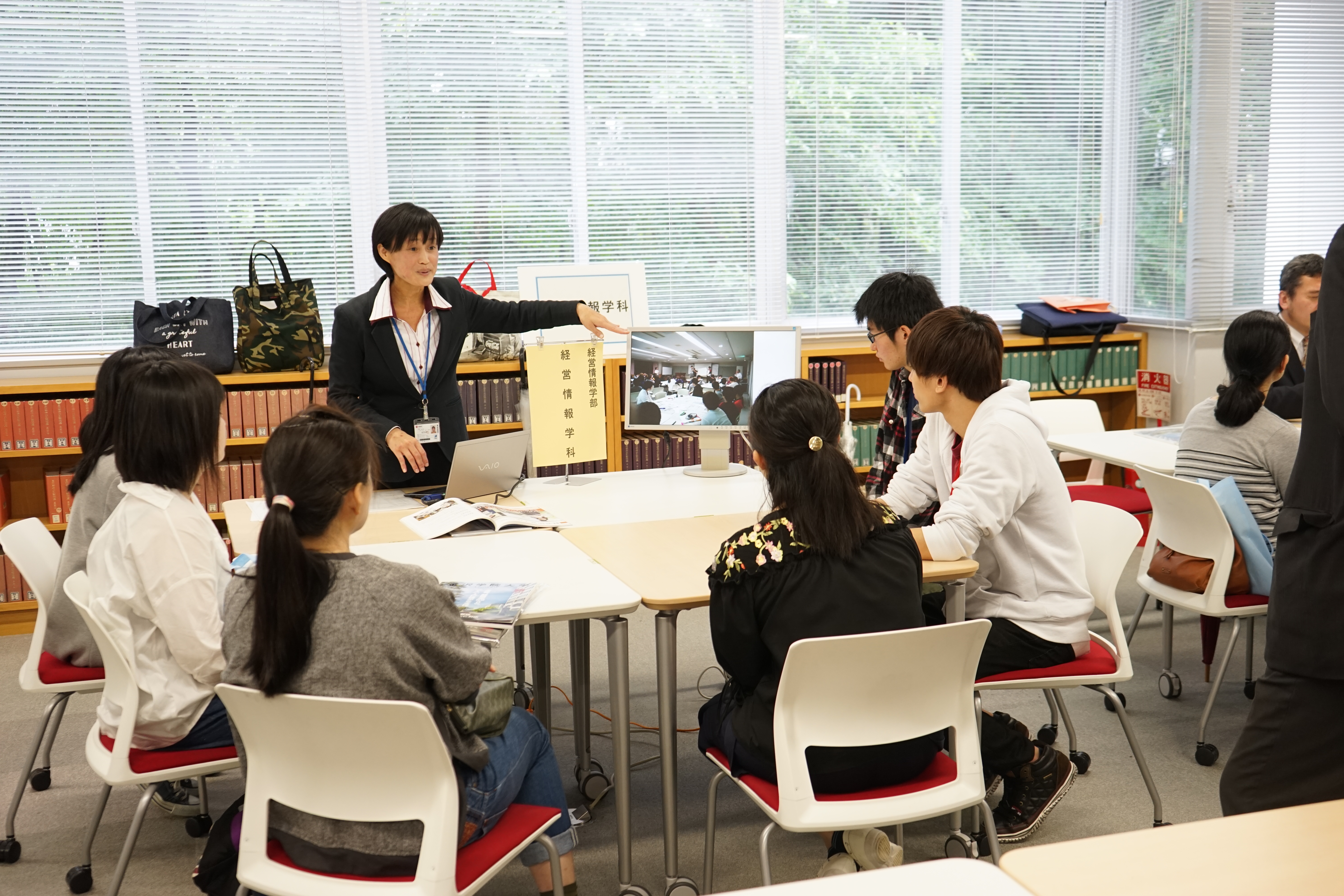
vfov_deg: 34.2
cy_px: 448
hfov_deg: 49.6
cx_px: 672
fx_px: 1456
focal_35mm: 39
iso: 800
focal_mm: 39
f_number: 4
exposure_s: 1/60
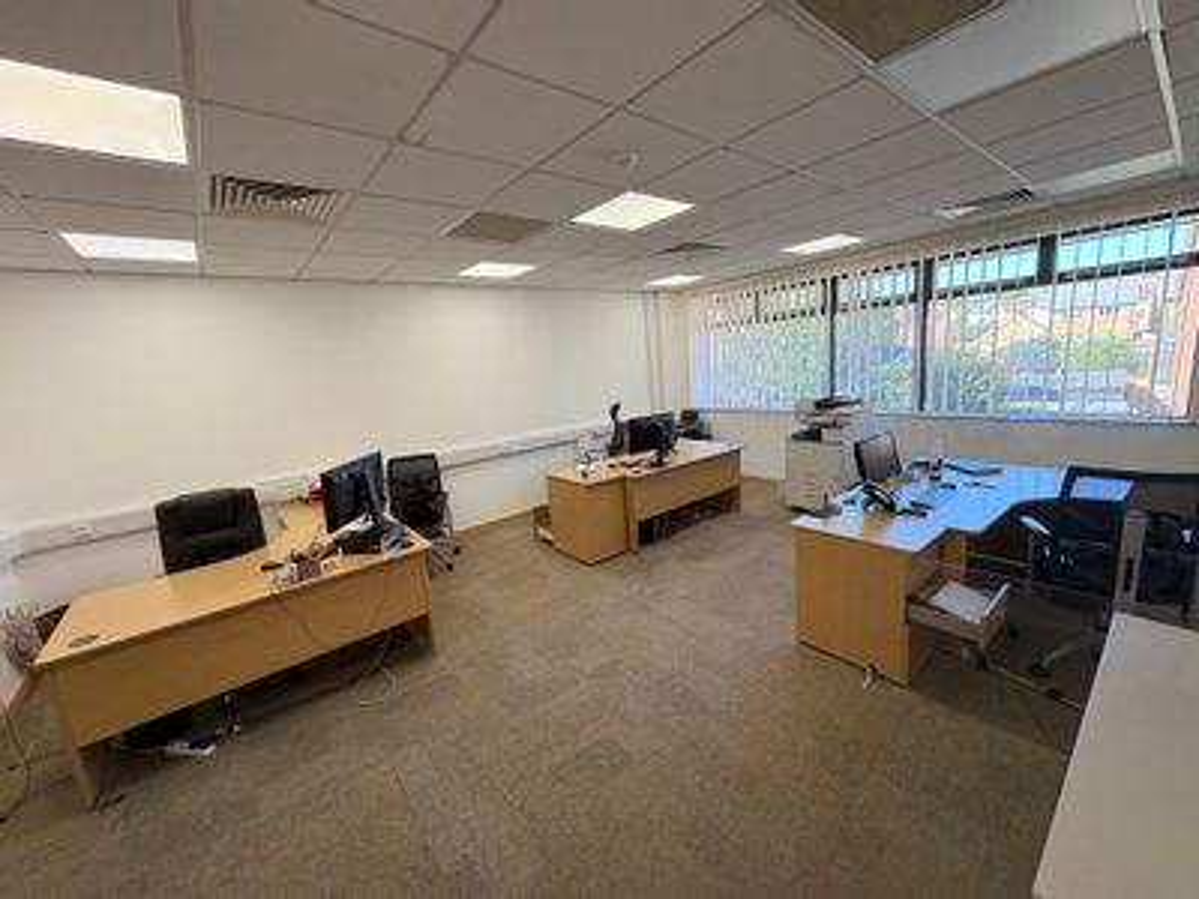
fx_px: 485
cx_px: 600
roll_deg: +4.9
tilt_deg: -9.4
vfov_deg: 85.7
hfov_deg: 102.1
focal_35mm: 14
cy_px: 450
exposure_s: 1/100
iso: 64
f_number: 2.2
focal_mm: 2.22
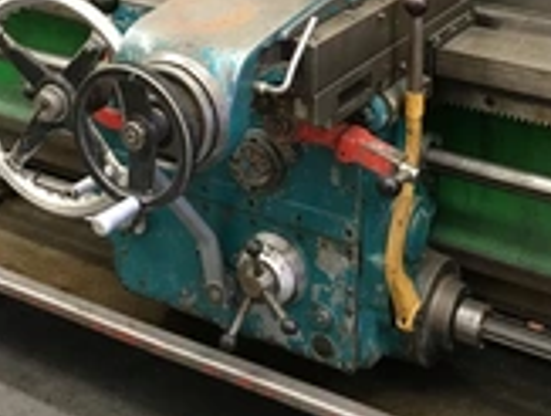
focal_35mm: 71
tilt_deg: -13.8
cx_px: 264
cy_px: -54
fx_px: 1133
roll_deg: -0.4
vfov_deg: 19.8
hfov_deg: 27.3
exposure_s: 1/15
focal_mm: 4.15
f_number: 2.2
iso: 50
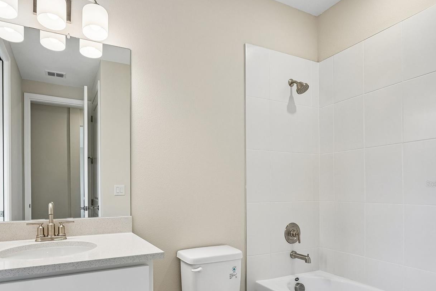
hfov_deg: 80.2
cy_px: 184
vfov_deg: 58.6
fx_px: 254
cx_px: 172
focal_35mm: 21
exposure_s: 1/40
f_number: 8
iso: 400
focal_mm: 16
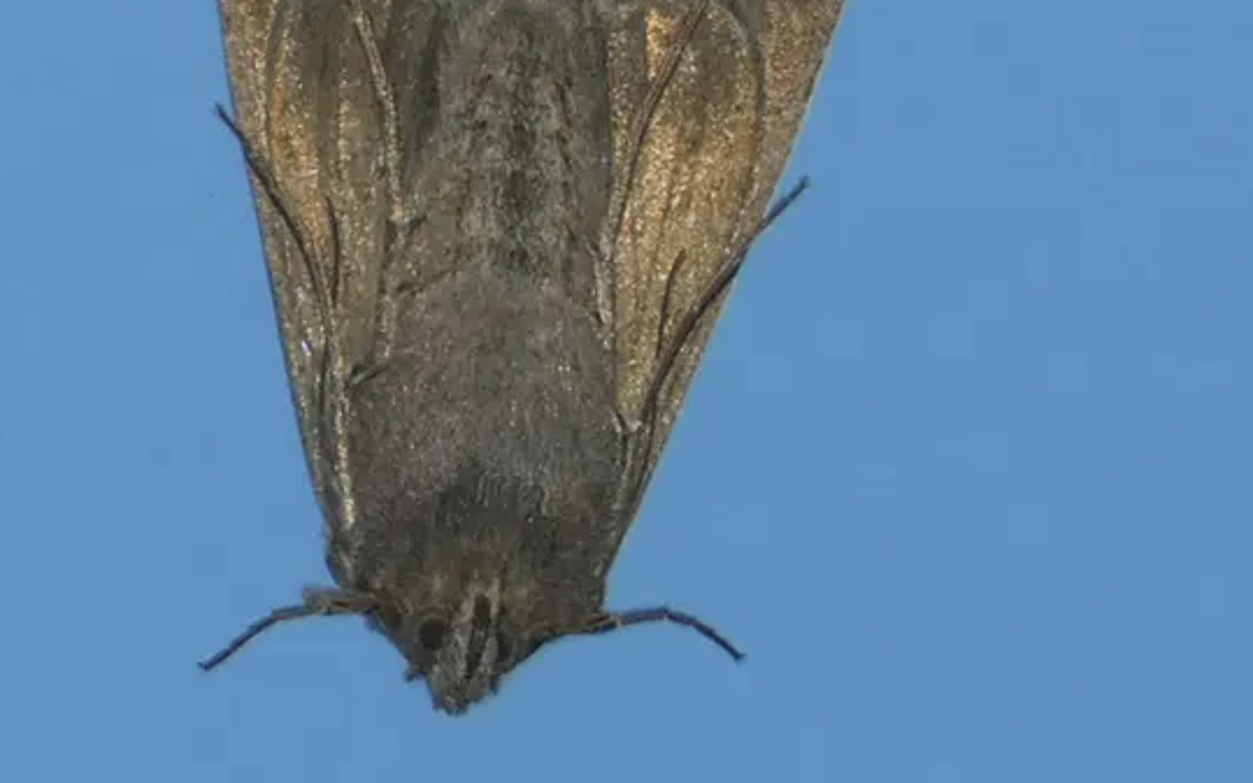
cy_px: 244
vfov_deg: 4.0
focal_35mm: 325
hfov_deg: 6.5
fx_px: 11099
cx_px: 563
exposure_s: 1/80
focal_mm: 46.2
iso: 80
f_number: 5.5
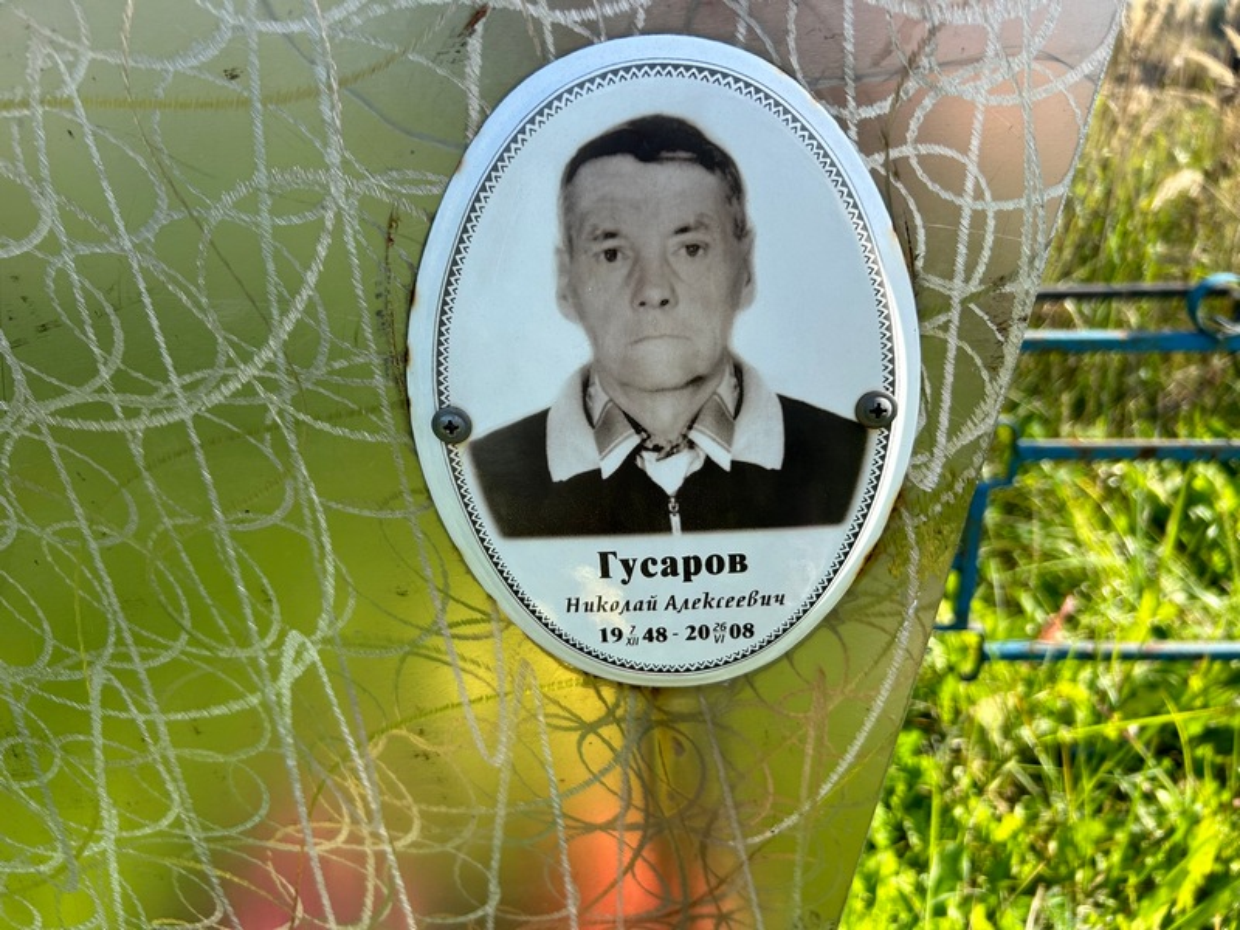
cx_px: 620
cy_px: 465
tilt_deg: -21.0
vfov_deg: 53.1
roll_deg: +0.6
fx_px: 931
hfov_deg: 67.3
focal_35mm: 26
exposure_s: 1/1326
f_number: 1.5
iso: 50
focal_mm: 5.7
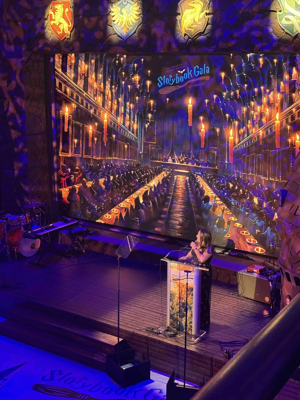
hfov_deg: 30.3
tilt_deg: -13.5
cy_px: 200
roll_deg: -0.9
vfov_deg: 39.7
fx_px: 555
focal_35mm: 48
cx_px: 150
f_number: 1.78
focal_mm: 6.76
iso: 500
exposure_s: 1/40
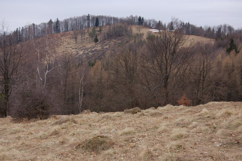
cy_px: 80
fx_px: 343
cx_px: 121
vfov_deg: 26.4
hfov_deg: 38.9
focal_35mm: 51
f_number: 5
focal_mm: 34
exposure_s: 1/250
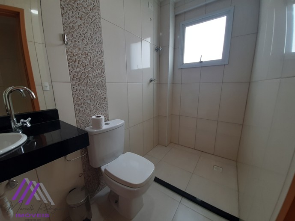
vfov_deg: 89.9
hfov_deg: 106.2
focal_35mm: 13
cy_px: 110
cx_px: 148
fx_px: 111
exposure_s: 1/50
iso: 50
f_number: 2.2
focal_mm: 1.42
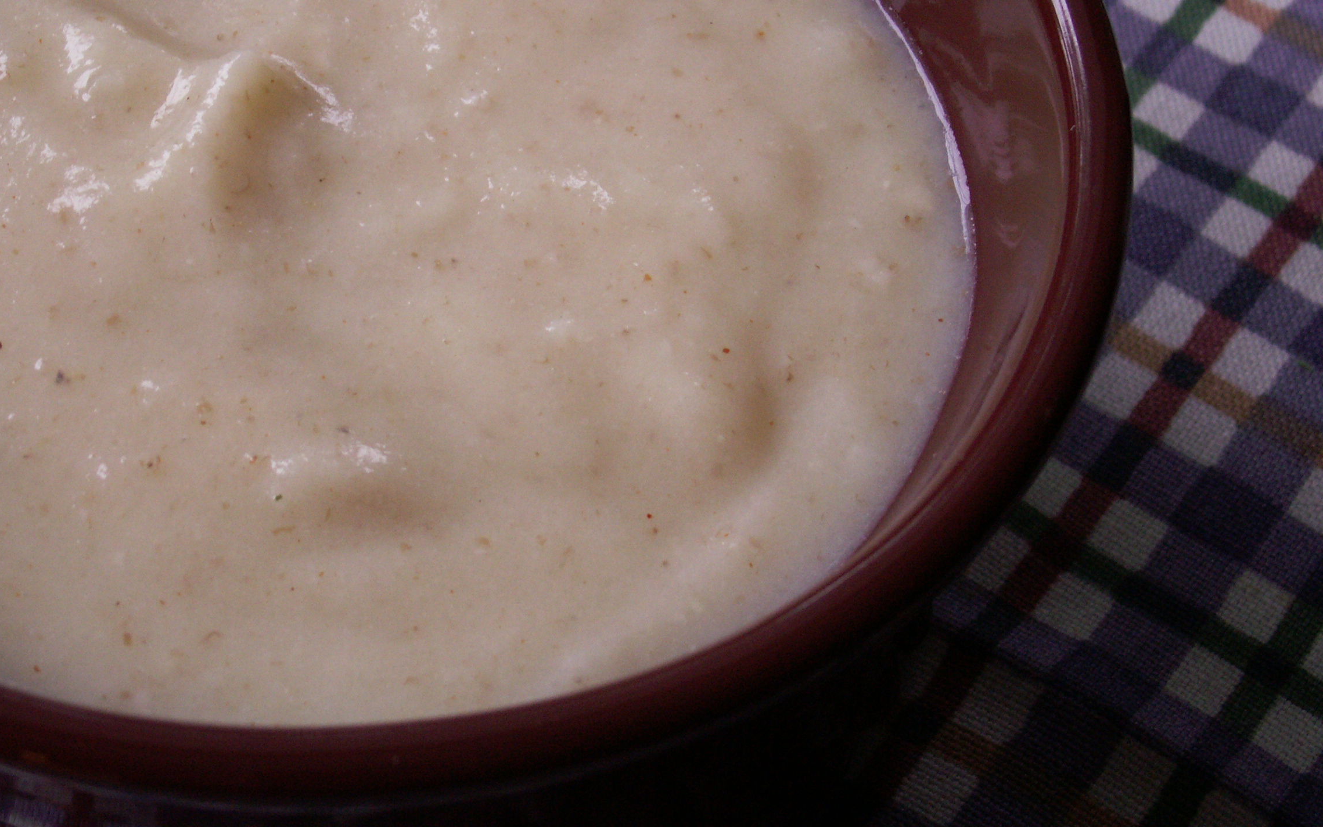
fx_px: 2740
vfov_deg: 17.1
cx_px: 547
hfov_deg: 27.1
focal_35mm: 76
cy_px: 325
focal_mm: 9.75
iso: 100
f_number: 3.2
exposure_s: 1/40
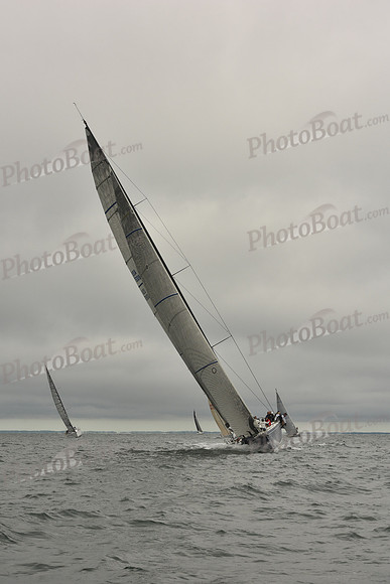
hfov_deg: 17.5
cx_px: 195
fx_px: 1267
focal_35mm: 78
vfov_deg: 26.0
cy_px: 292
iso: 320
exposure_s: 1/800
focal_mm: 78
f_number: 10
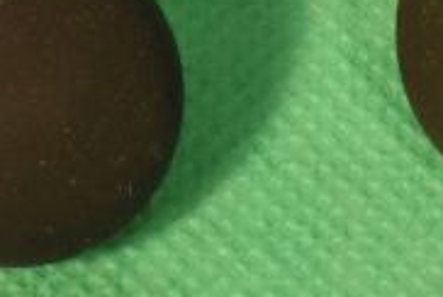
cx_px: 260
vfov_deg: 5.1
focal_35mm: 272
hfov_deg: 7.6
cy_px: 106
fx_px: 3348
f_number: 20
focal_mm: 55
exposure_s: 1/100
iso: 3200
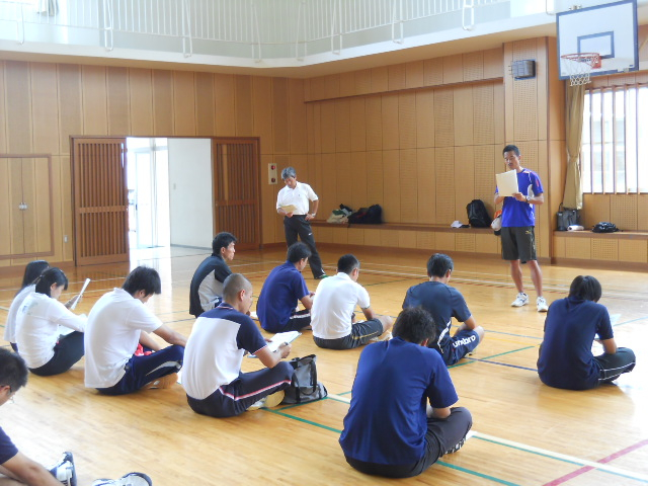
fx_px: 899
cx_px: 324
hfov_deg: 39.7
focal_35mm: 48
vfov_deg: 30.3
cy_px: 243
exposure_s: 1/30
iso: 200
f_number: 3.3
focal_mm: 7.88
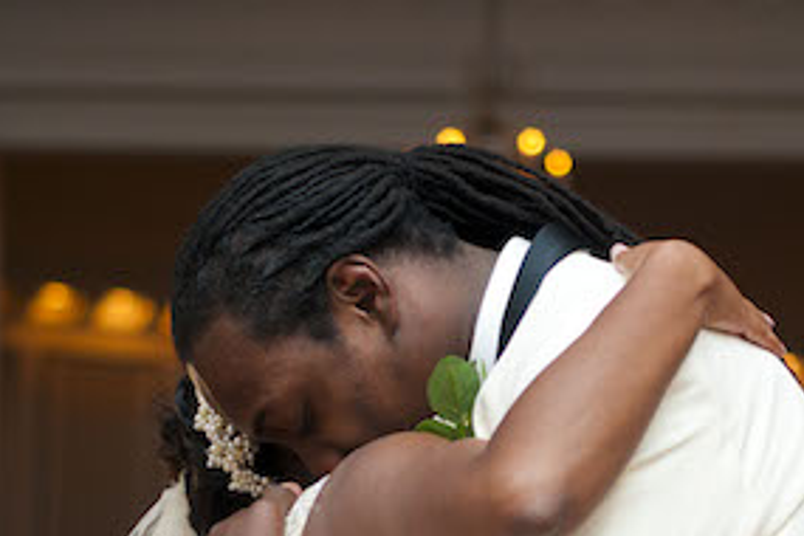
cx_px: 468
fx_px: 3752
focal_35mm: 168
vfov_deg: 8.2
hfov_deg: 12.2
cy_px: 461
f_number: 2.2
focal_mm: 50
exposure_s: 1/60
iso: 200
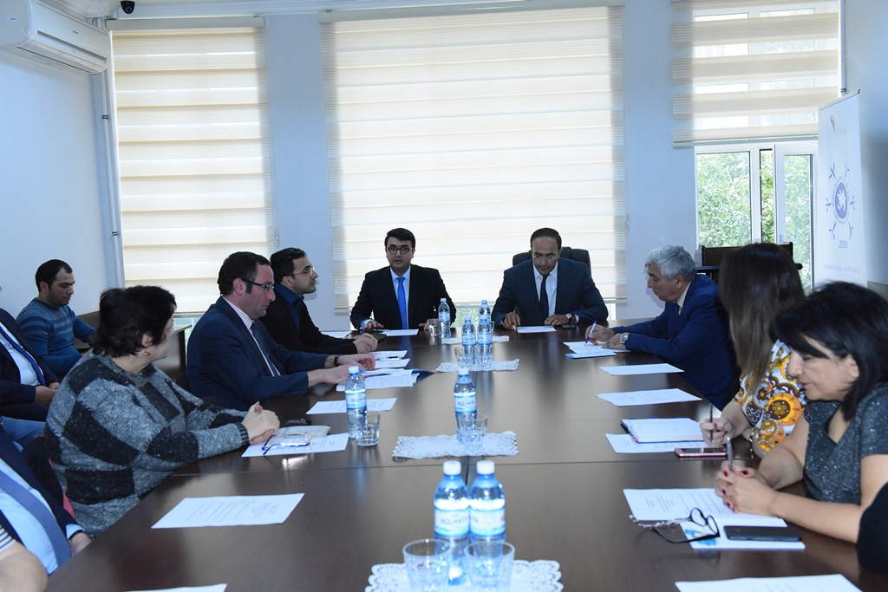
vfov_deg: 35.1
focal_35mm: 38
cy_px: 296
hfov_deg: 50.7
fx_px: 937
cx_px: 444
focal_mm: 38
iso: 4000
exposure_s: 1/160
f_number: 5.6
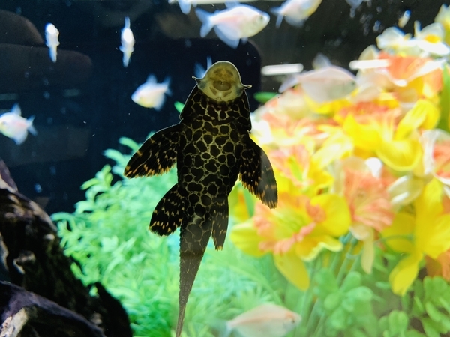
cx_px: 225
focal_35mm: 26
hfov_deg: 67.3
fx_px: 338
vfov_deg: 53.1
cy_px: 168
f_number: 1.8
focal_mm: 4.25
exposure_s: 1/50
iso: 160
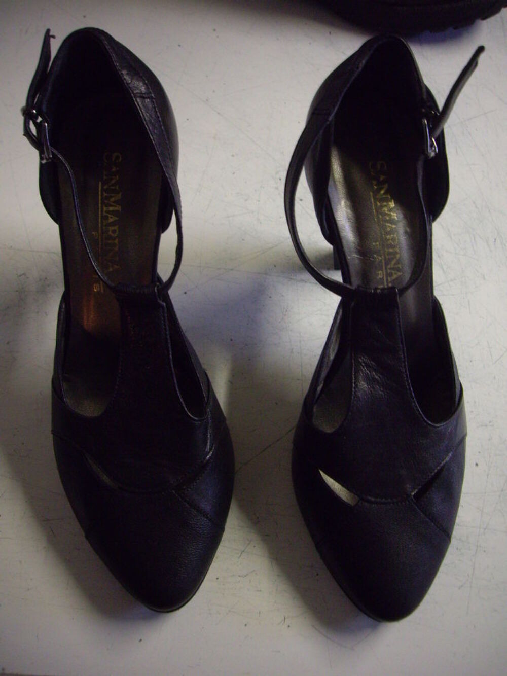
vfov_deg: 49.0
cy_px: 338
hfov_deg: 37.7
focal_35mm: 38
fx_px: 742
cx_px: 254
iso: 200
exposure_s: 1/5
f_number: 2.7
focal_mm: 6.2
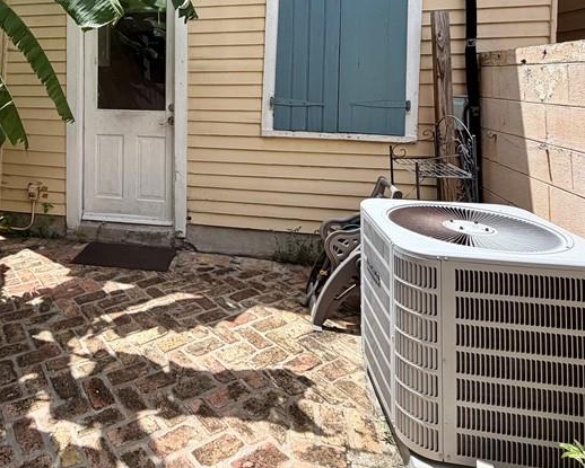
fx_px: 468
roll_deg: +1.1
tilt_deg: +1.5
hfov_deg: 61.0
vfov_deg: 48.6
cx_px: 157
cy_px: 63
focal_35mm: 27
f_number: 2.2
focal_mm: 2.22
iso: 40
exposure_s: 1/709
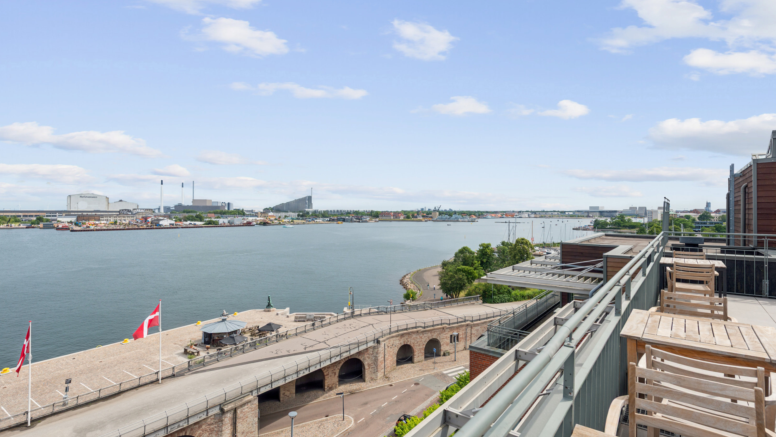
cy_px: 214
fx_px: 391
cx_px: 386
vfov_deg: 58.3
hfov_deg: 89.6
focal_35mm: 19
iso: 200
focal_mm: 18
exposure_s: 1/320
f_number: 10
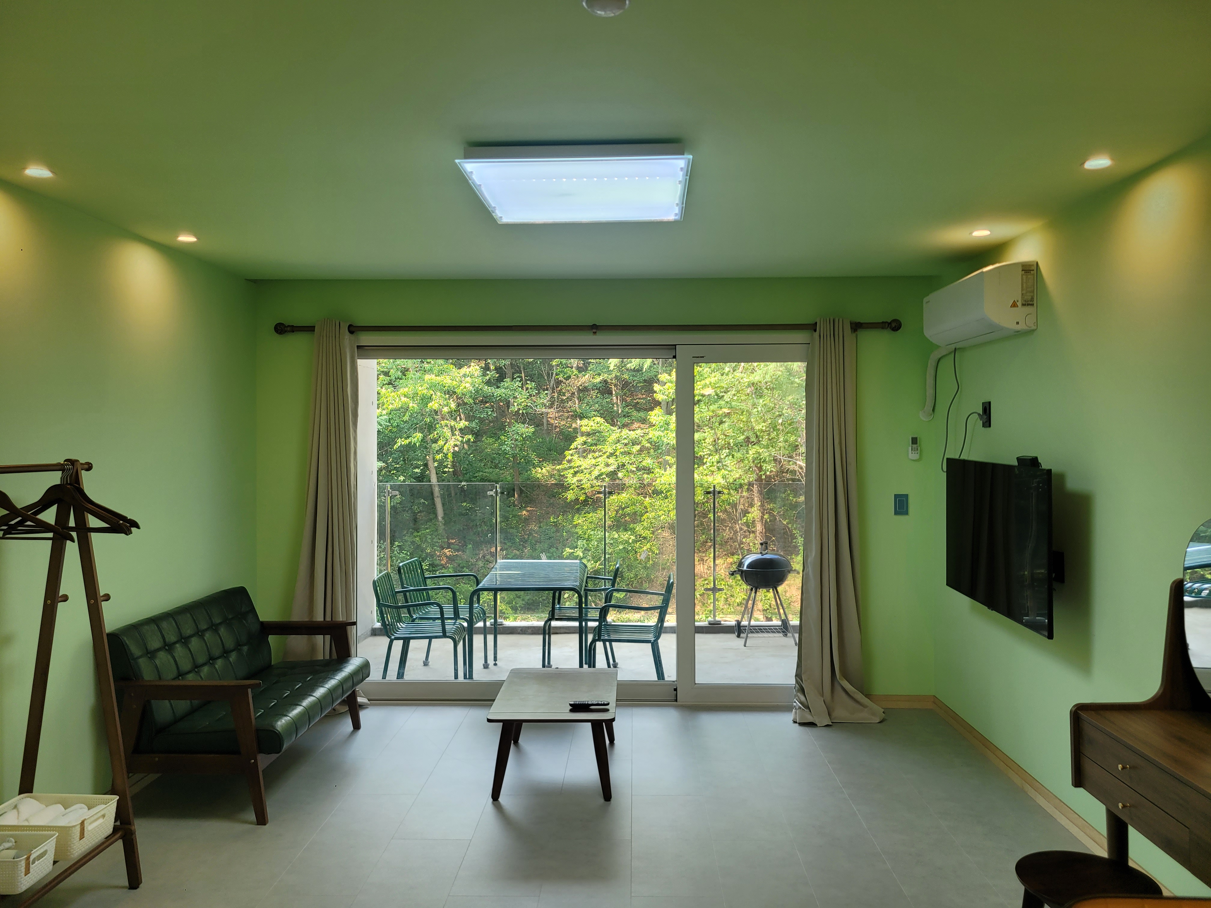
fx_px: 910
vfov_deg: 53.1
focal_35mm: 26
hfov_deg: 67.3
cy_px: 454
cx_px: 606
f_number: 1.8
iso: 64
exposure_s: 1/120
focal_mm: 5.4
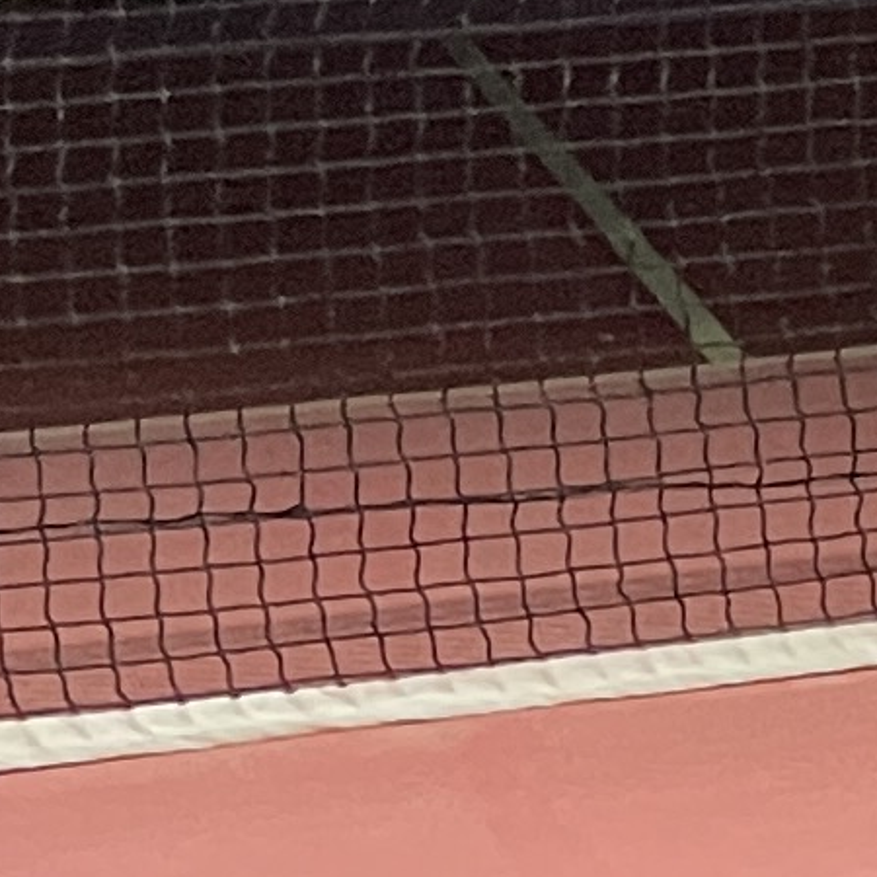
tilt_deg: -2.3
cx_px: 2808
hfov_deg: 7.3
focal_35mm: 206
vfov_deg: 8.4
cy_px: -329
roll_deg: +2.1
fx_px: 5905
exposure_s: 1/50
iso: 320
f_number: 1.6
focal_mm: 4.2
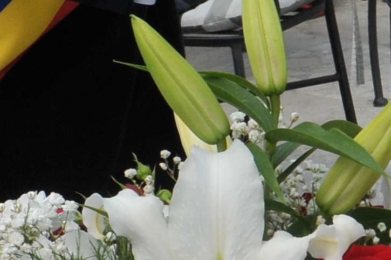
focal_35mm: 204
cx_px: 517
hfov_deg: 9.9
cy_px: -190
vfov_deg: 6.6
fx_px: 2213
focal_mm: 23
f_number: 8
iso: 400
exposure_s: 1/250
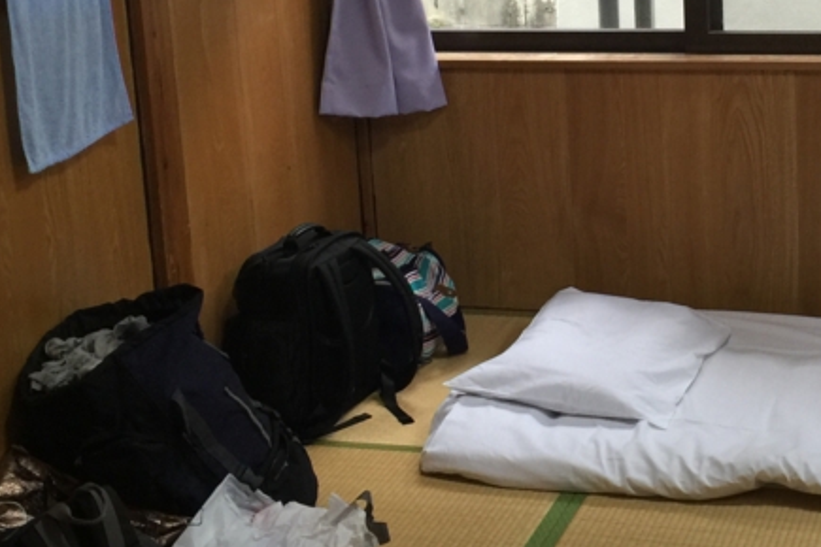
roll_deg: +2.3
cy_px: 91
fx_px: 1619
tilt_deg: -11.3
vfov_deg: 19.0
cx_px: 653
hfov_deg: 27.9
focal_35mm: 71
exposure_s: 1/15
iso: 64
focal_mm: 4.15
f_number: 2.2
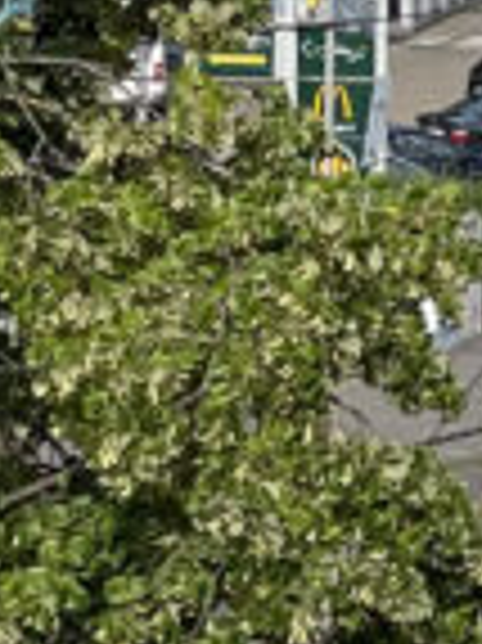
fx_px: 7307
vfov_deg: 5.0
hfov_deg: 3.8
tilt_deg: -0.2
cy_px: -689
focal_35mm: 393
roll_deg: +0.1
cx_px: 581
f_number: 2
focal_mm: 6
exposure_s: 1/1497
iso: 25
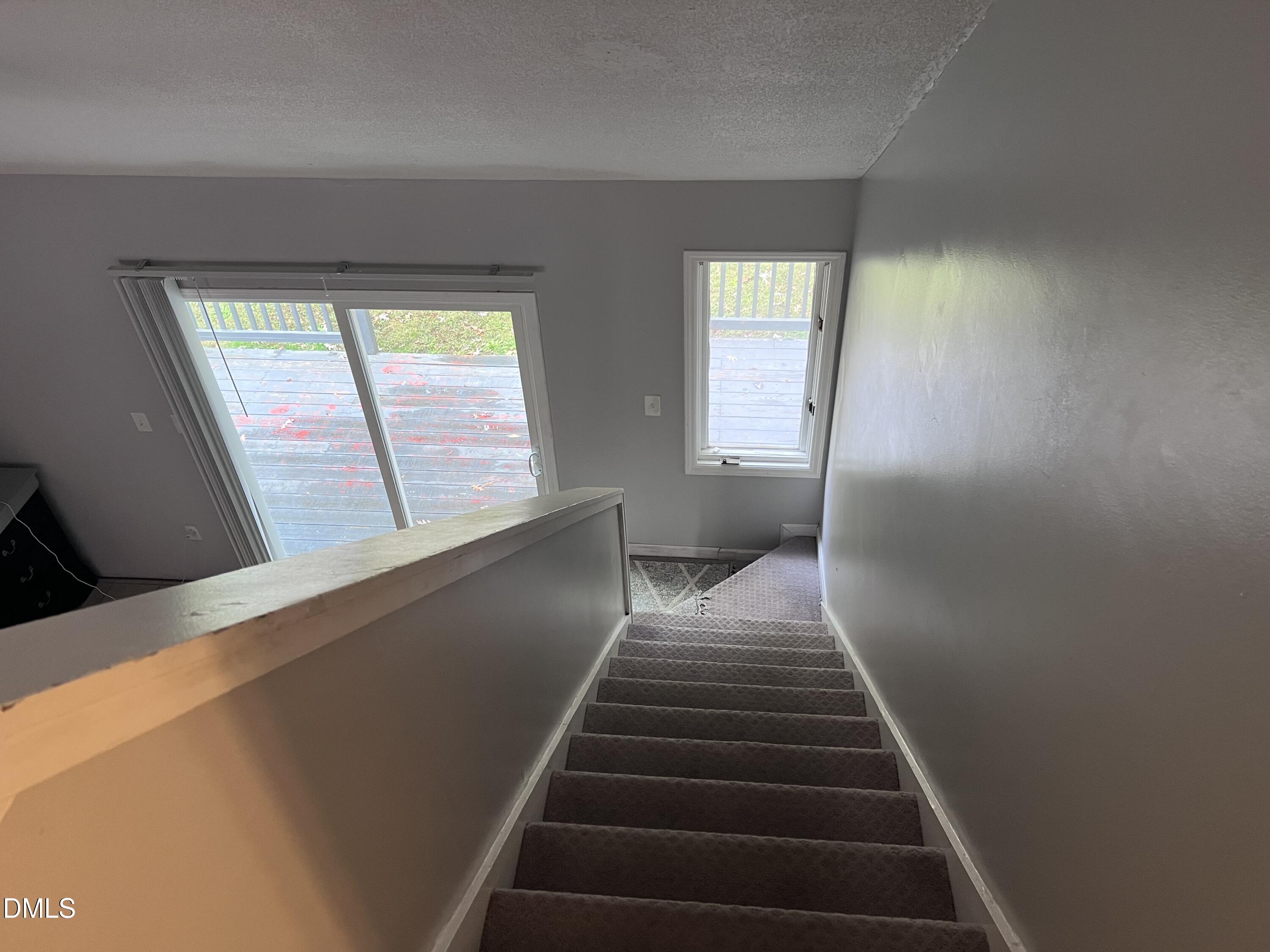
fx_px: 954
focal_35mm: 26
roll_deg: +2.6
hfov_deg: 67.3
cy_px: 476
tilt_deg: -40.7
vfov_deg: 53.1
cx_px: 635
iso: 160
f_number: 1.5
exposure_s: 1/60
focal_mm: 5.7
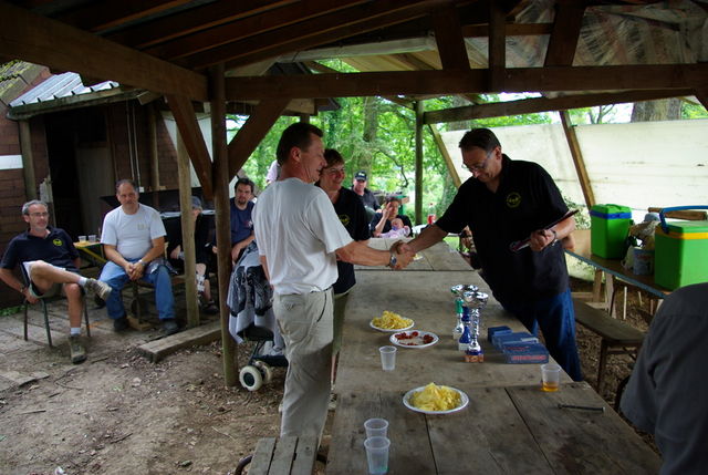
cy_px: 238
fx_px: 532
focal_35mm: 27
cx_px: 354
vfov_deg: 48.1
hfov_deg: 67.3
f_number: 3.5
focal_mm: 18
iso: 125
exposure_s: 1/30
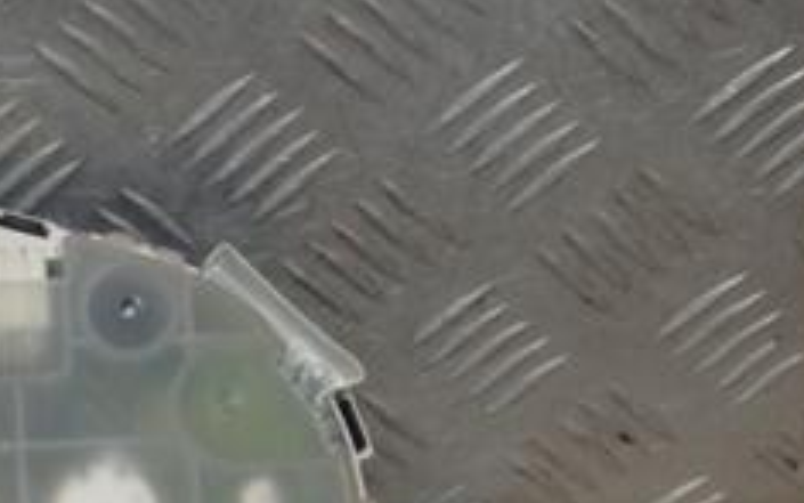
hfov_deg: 13.0
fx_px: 3419
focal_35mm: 156
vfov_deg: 8.4
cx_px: -202
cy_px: 513
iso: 800
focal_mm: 40
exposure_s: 1/200
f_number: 8
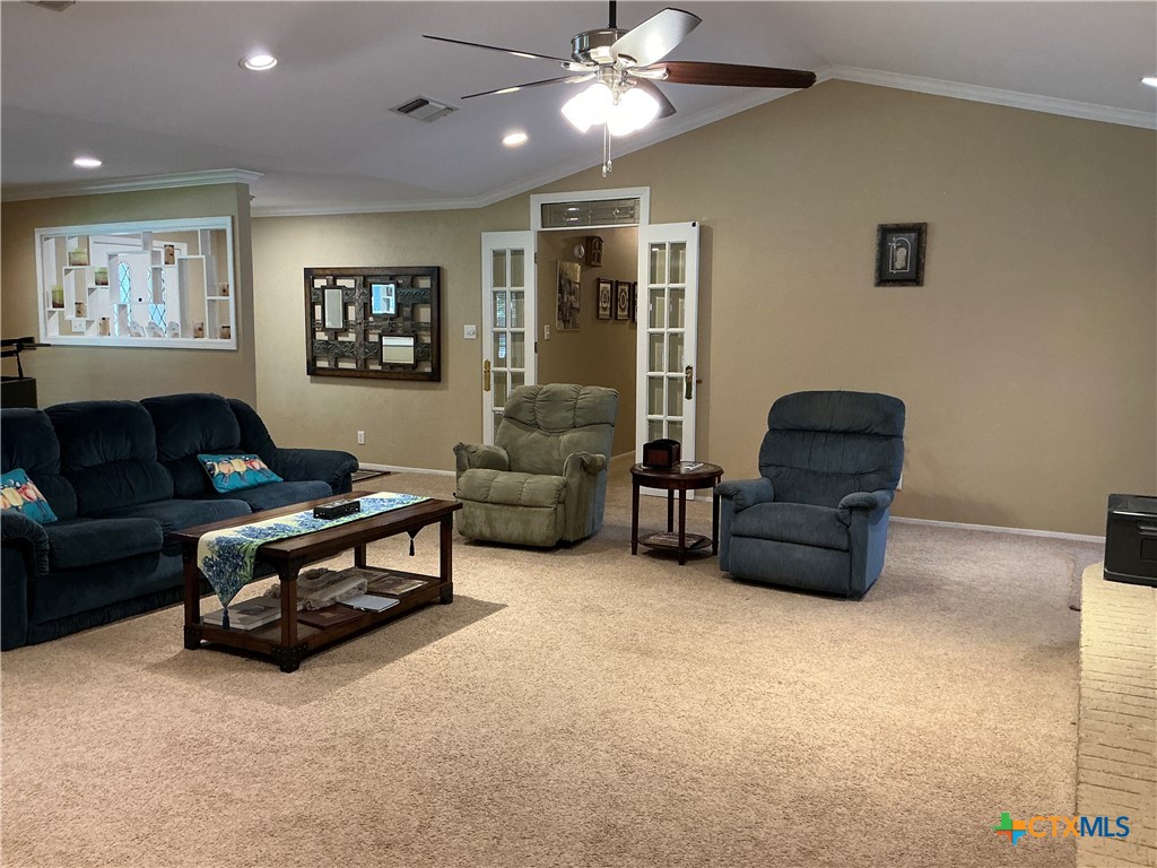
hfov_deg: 63.4
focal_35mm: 28
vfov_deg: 49.7
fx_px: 936
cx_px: 578
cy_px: 434
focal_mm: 3
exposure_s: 1/60
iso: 160
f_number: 1.8
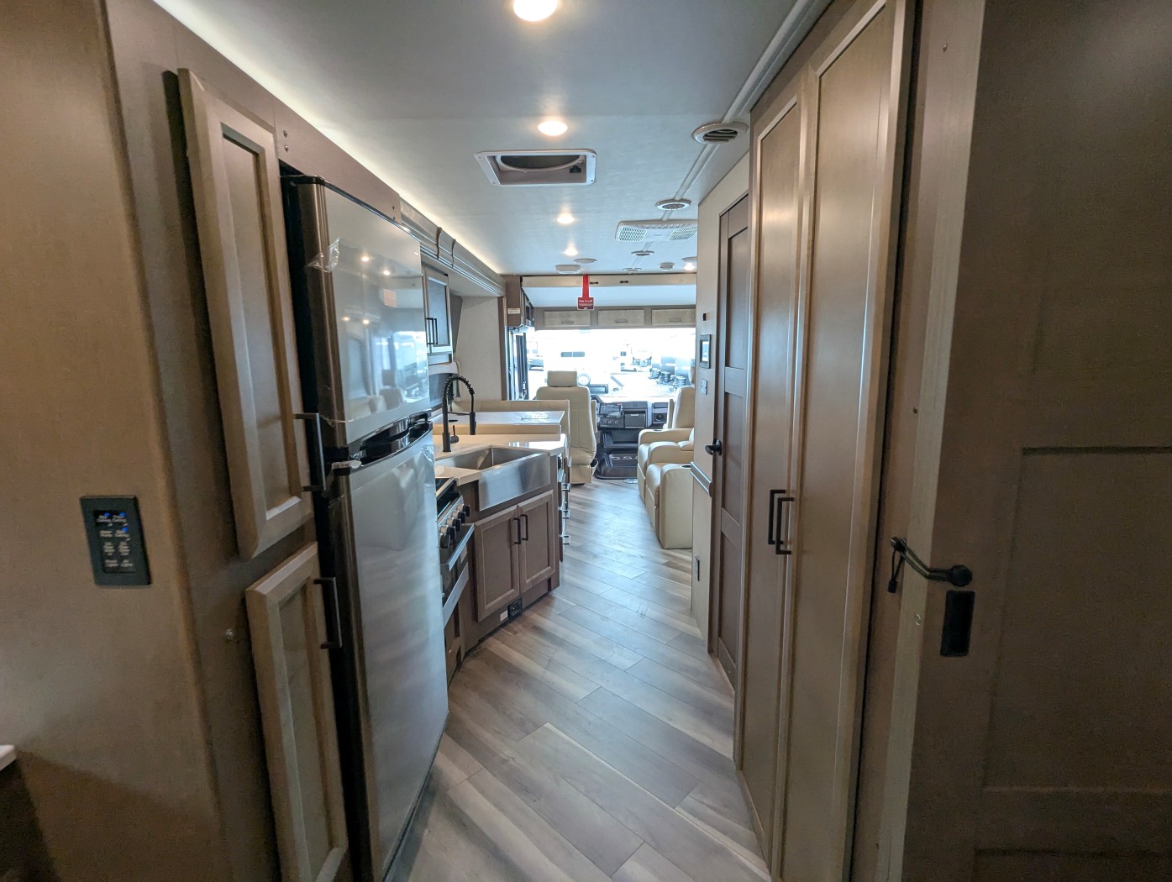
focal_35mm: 16
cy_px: 441
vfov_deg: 78.2
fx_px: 542
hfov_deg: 94.4
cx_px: 586
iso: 143
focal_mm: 2.35
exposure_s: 1/87
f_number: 2.2
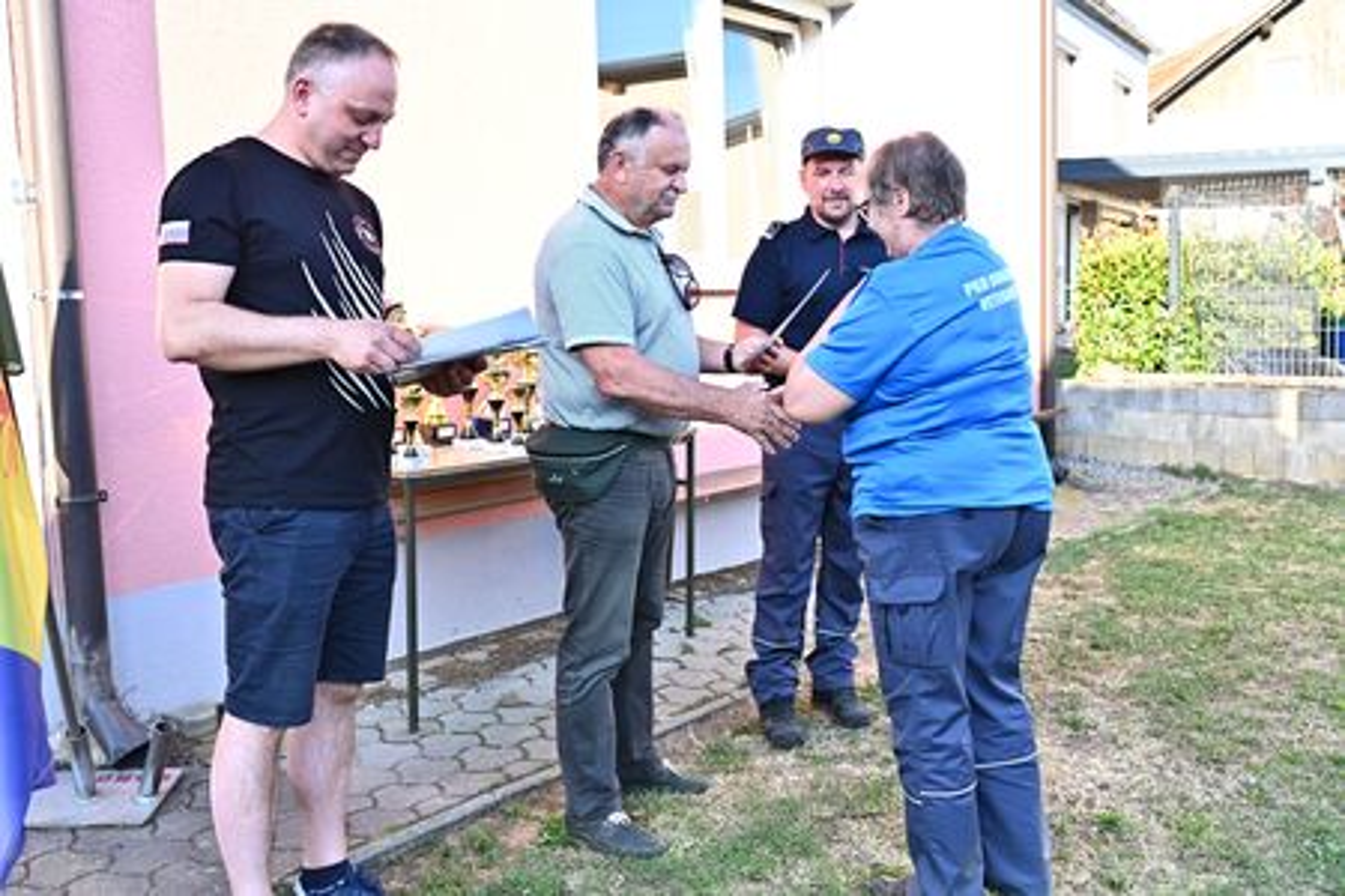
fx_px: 1308
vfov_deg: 37.9
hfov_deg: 54.4
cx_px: 672
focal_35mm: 35
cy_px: 448
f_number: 4
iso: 1600
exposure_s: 1/2500
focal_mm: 35
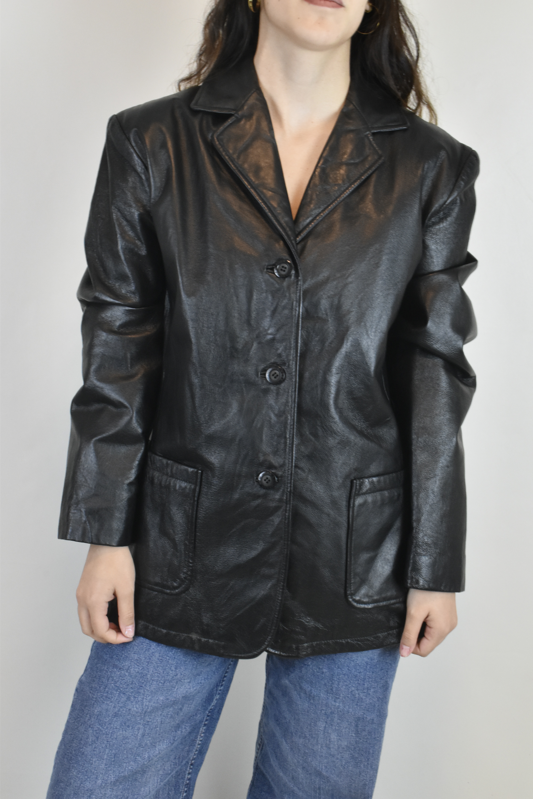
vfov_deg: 37.9
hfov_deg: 25.8
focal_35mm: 52
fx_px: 1166
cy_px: 400
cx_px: 266
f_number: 18
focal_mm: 35
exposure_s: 1/30
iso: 1600
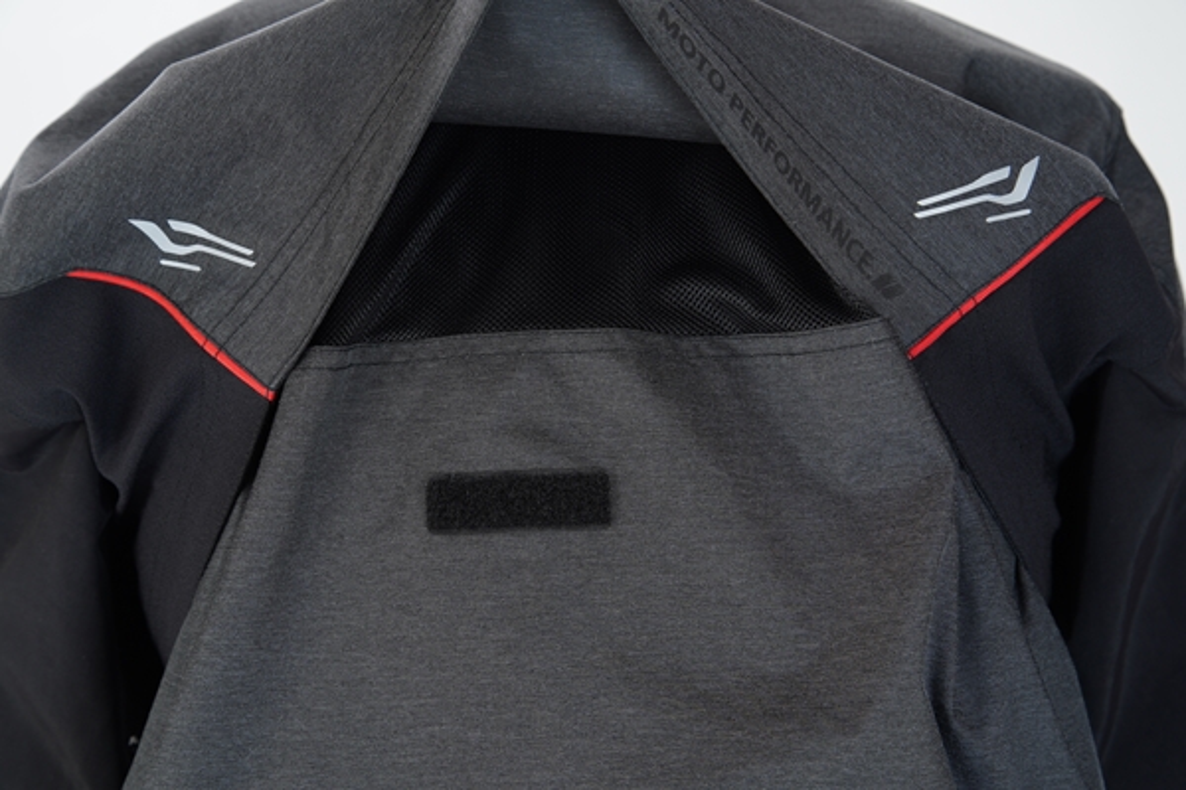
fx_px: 1977
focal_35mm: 60
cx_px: 593
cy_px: 395
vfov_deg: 22.6
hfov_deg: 33.4
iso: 200
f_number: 7.1
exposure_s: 1/125
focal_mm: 60
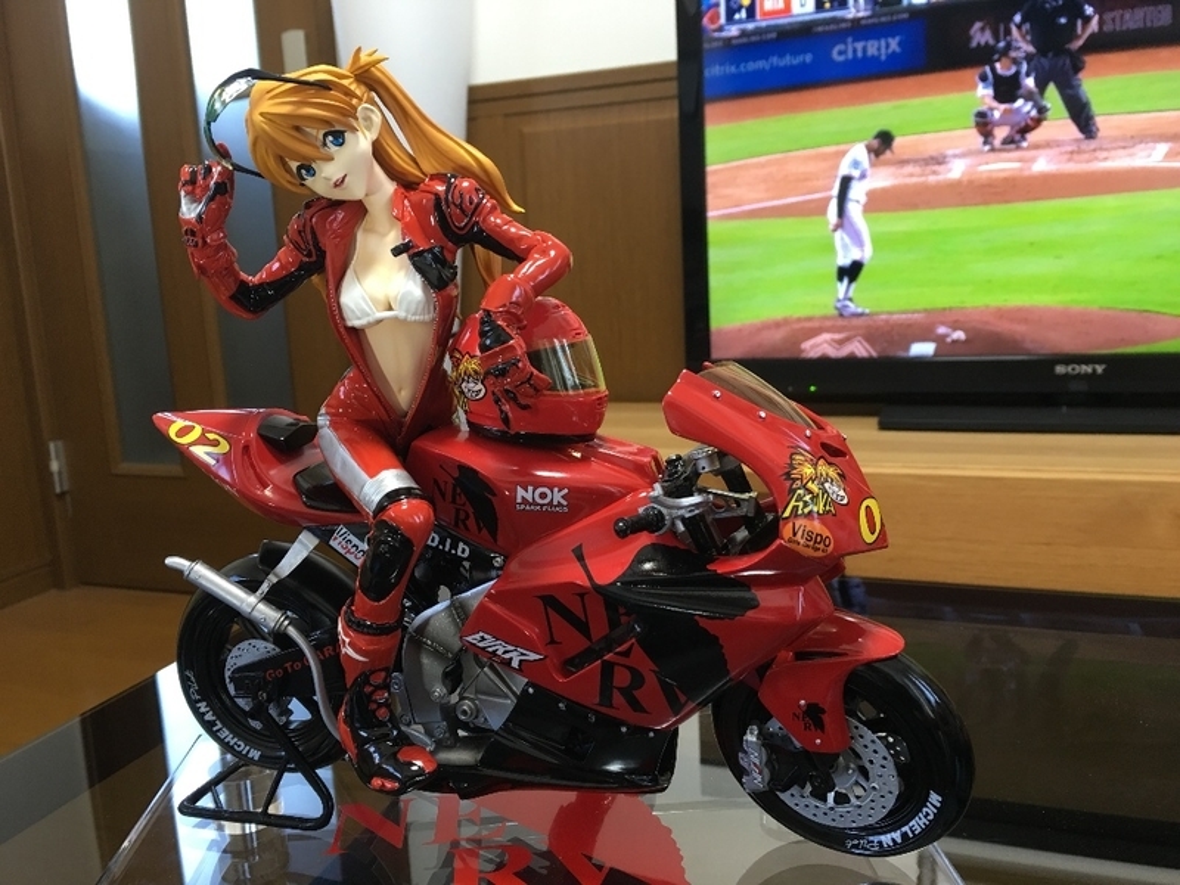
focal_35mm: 29
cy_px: 442
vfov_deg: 48.2
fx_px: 989
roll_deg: +3.1
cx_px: 590
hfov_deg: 61.7
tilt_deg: -9.5
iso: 50
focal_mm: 4.15
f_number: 2.2
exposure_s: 1/15
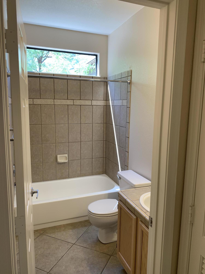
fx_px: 205
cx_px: 102
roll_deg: -0.7
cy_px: 137
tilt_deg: -7.3
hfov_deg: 53.1
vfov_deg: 67.3
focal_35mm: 26
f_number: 1.8
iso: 64
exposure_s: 1/120
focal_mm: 4.25
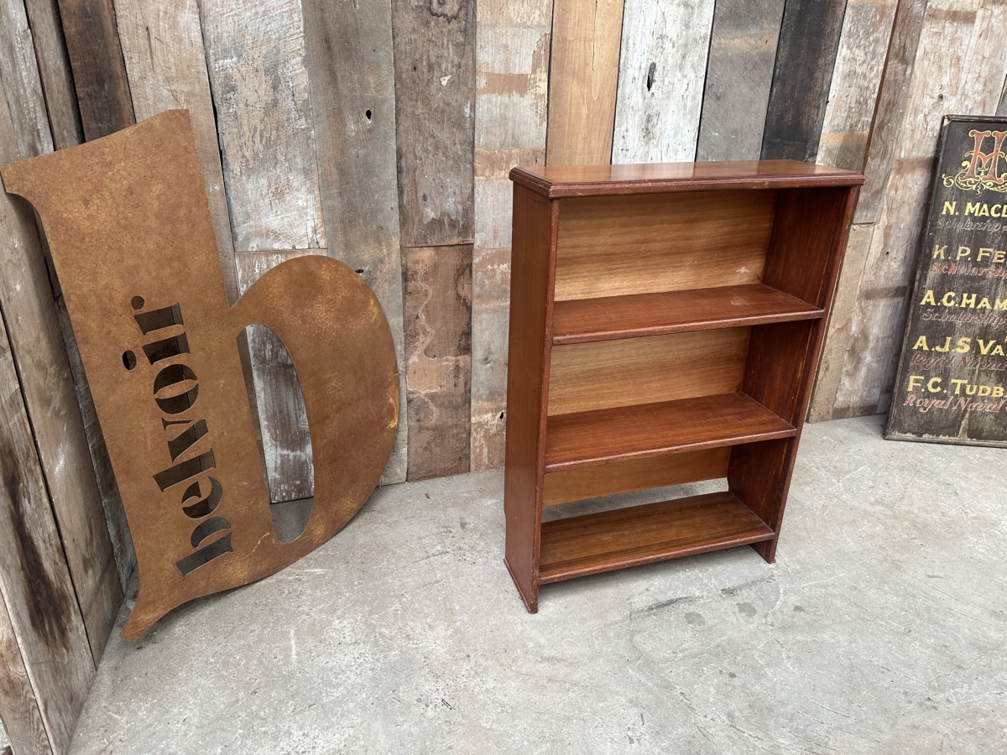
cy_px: 378
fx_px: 698
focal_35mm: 24
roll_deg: -1.5
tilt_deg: -25.2
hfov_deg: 71.6
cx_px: 504
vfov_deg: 56.8
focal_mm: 6.86
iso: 200
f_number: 1.78
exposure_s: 1/121
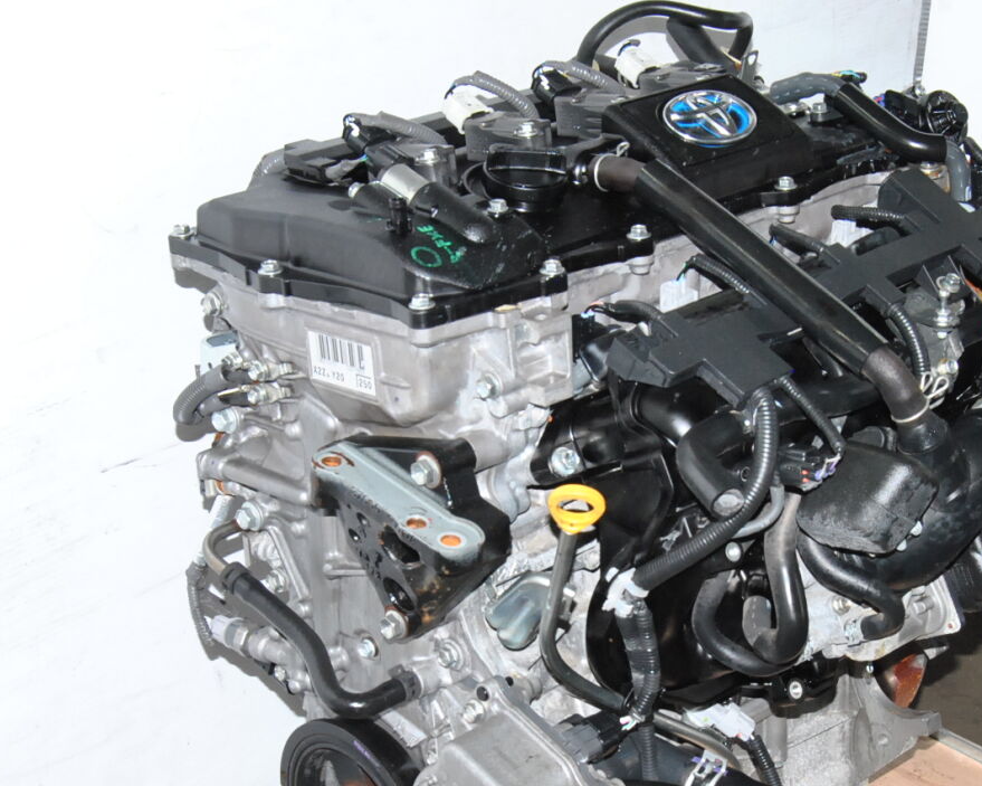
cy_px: 562
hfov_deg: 24.7
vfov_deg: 19.8
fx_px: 2238
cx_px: 599
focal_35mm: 77
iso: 800
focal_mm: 30
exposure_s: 1/200
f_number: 11
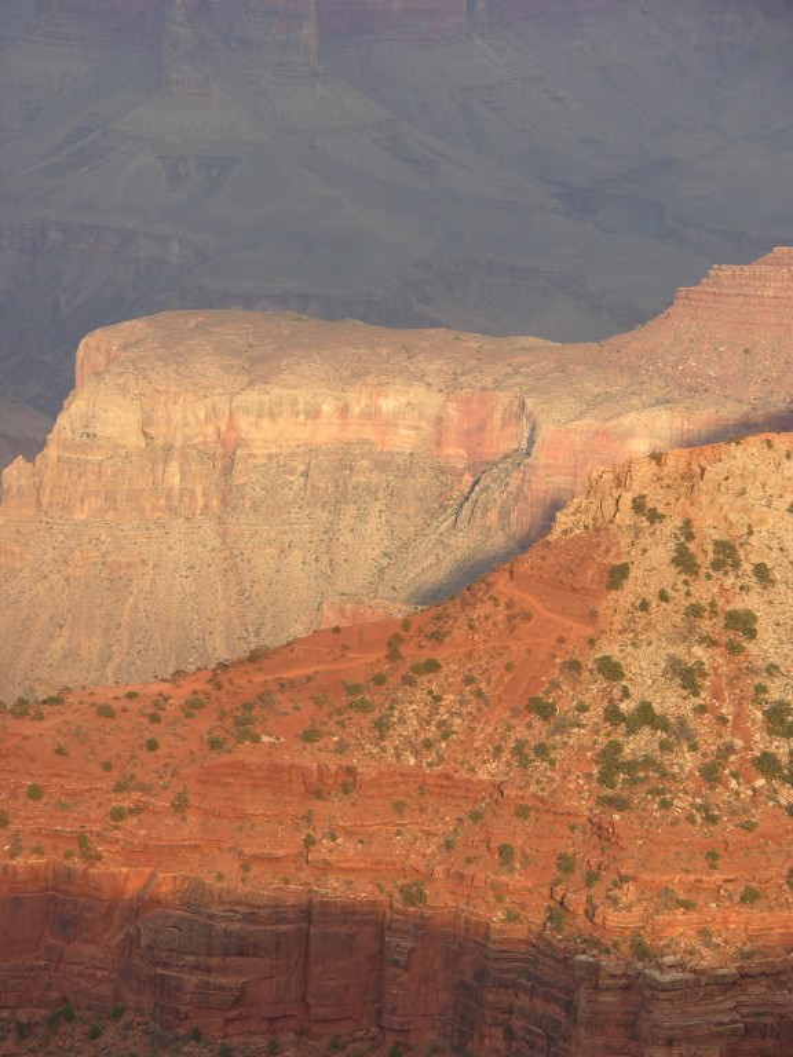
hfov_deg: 9.9
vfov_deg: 13.2
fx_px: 4582
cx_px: 396
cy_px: 528
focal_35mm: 150
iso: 50
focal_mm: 37.7
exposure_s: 1/150
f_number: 4.4
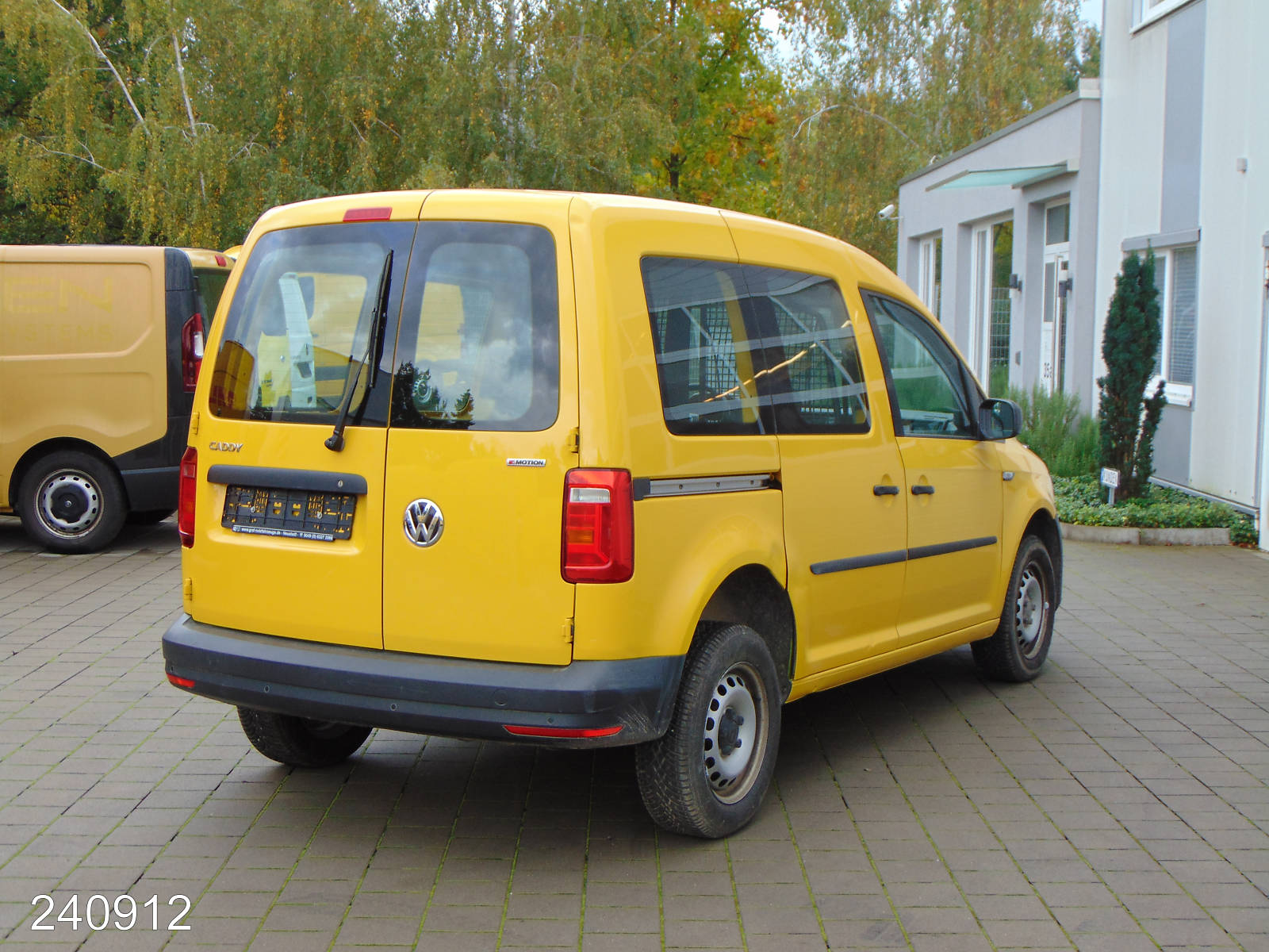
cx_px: 634
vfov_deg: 29.1
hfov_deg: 38.2
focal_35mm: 50
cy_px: 476
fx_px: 1833
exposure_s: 1/60
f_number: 3.5
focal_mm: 9
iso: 80
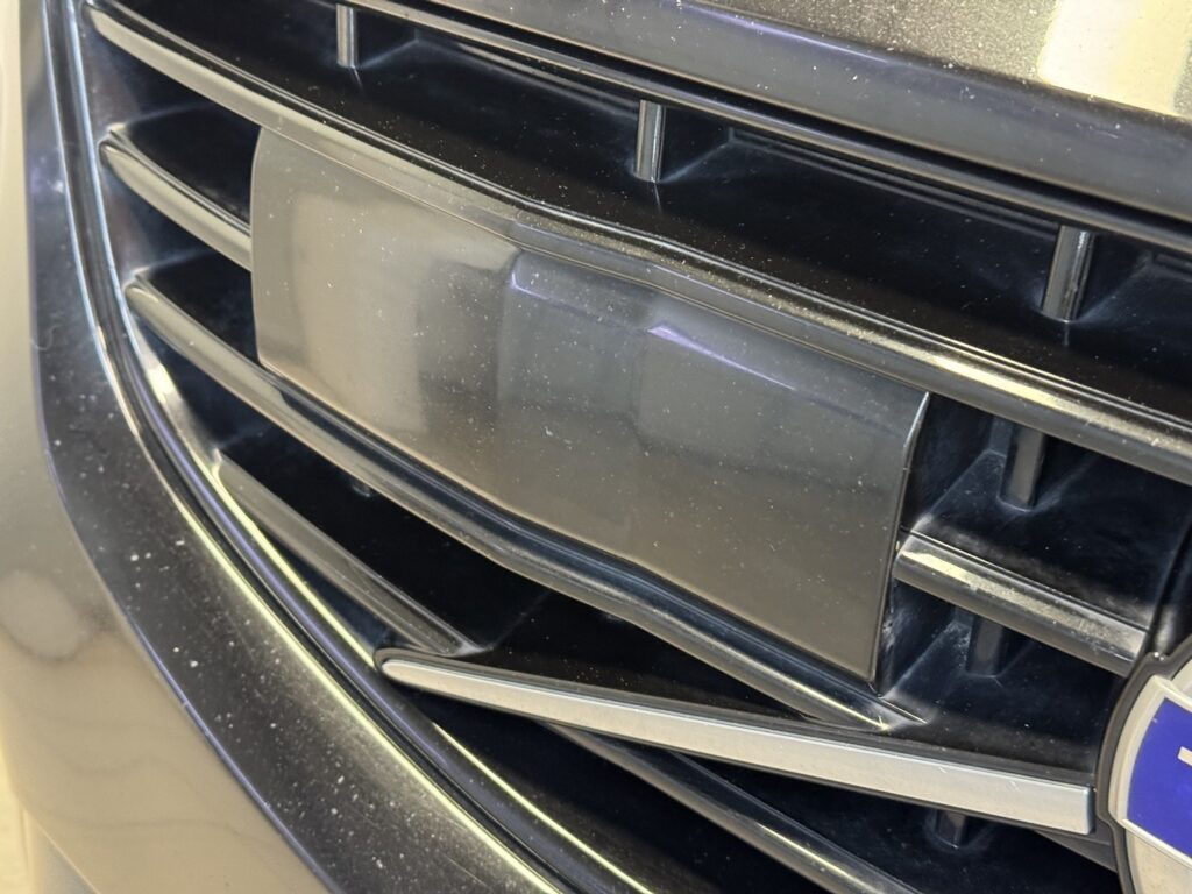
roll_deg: -2.8
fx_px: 1653
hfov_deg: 39.7
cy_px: 447
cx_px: 596
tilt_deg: -31.1
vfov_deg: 30.3
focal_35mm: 48
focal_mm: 6.76
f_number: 1.78
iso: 400
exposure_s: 1/33
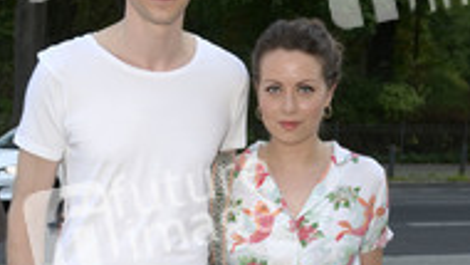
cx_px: 223
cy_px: 342
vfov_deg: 15.0
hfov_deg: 27.5
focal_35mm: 77
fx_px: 960
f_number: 5
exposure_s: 1/100
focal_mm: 35
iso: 640
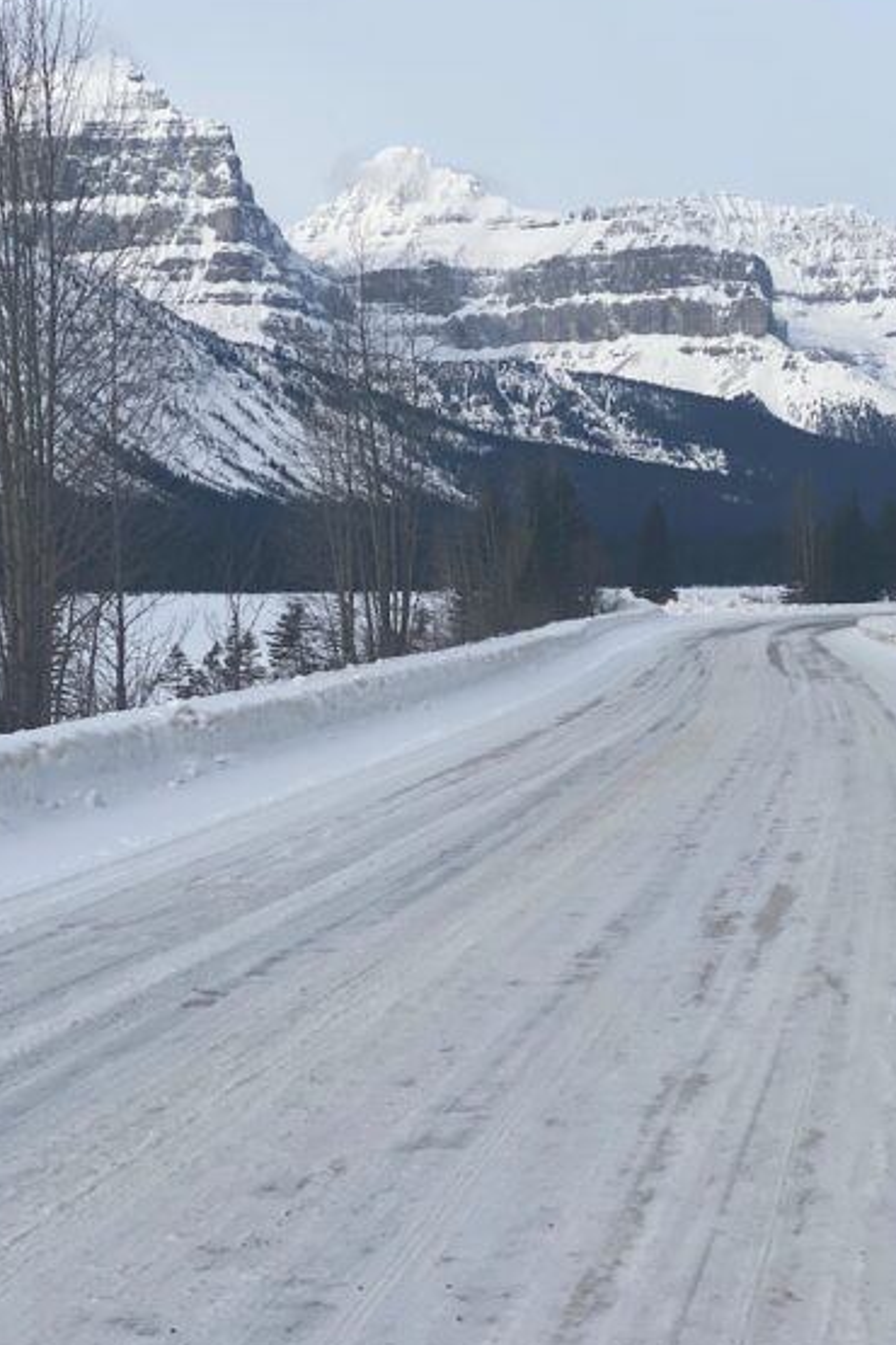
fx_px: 2912
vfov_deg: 26.0
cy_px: 691
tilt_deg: -2.9
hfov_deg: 17.4
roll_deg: +0.7
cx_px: 598
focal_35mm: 78
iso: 20
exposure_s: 1/1410
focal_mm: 6
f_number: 2
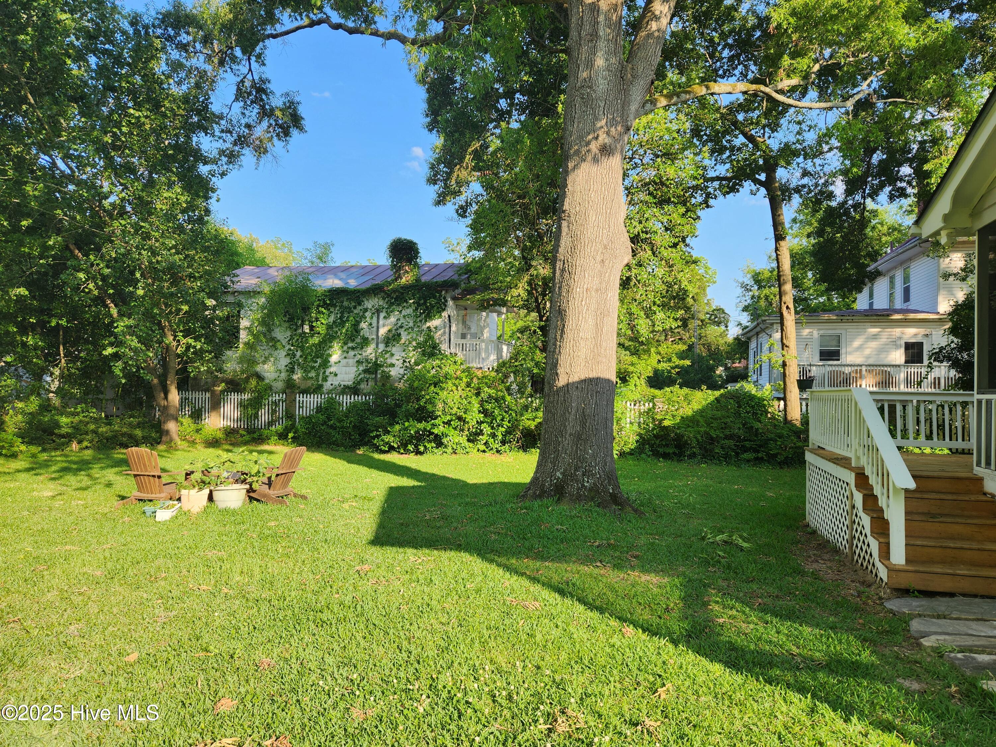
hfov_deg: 73.9
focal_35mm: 23
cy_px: 374
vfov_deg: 58.9
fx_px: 662
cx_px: 498
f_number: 1.8
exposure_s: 1/504
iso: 20
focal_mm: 5.4
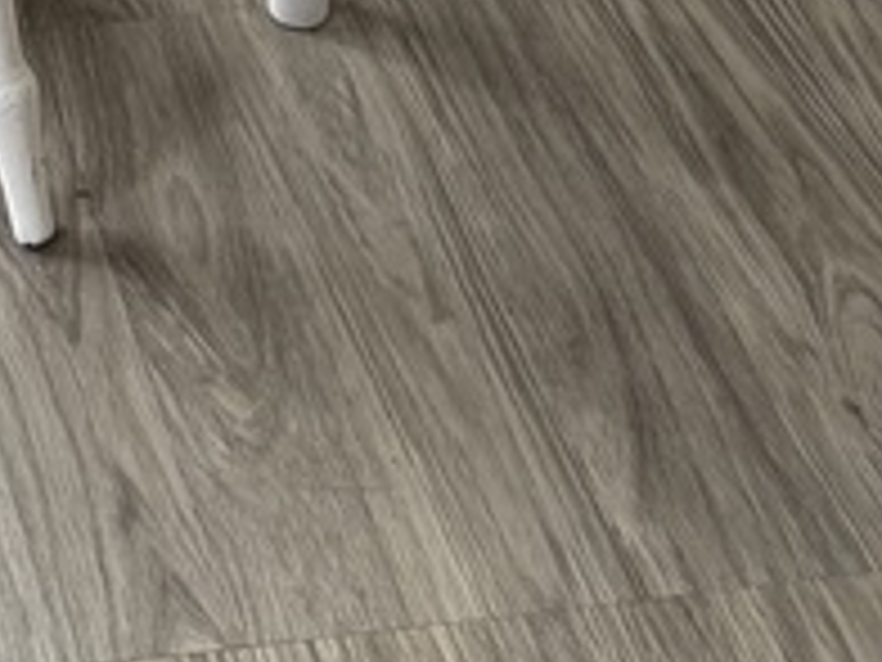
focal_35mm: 132
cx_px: -302
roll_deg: +0.5
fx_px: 3363
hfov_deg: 14.3
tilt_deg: -9.8
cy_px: -1743
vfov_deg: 8.2
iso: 160
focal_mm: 6.76
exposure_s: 1/121
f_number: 1.78
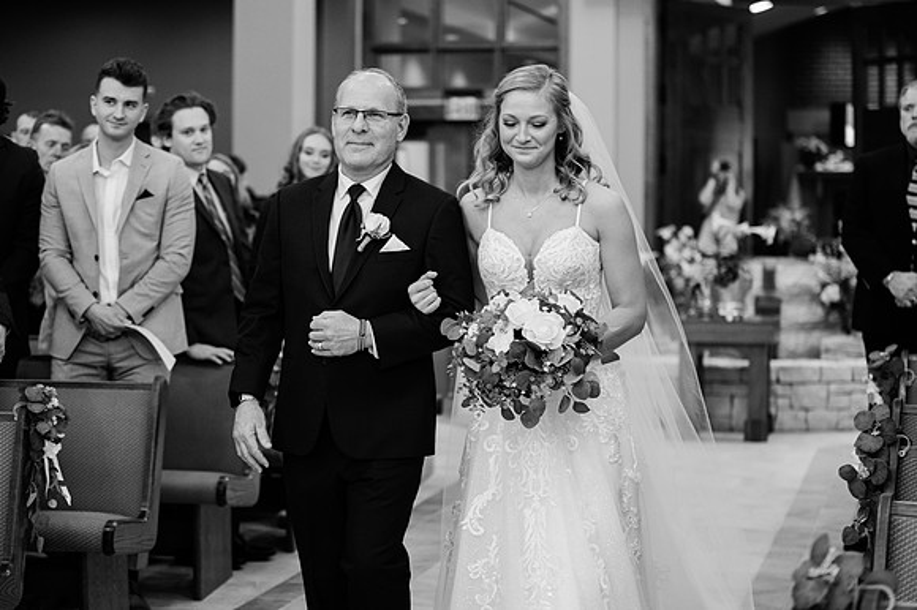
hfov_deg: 28.9
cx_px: 458
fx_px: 1782
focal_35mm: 70
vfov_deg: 19.4
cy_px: 305
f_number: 2.8
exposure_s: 1/250
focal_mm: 70
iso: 1600
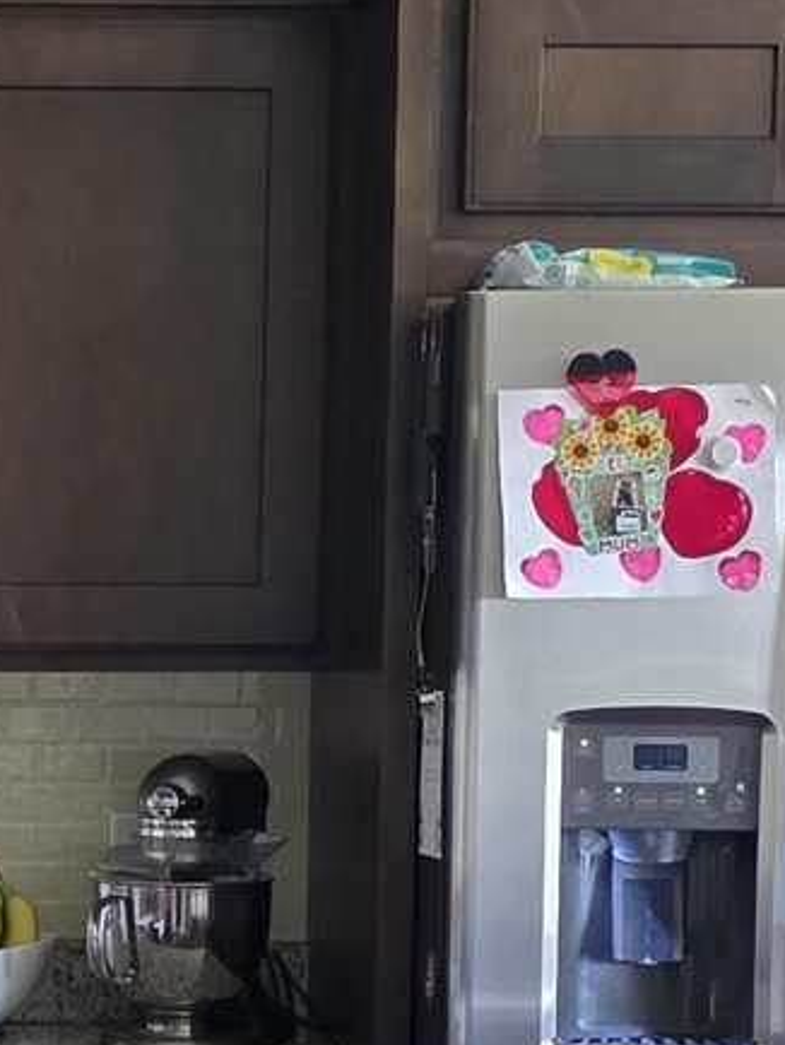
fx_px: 3685
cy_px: 920
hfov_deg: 11.9
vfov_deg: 16.0
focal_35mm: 122
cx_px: -132
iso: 500
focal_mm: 6.3
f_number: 1.7
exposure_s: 1/120
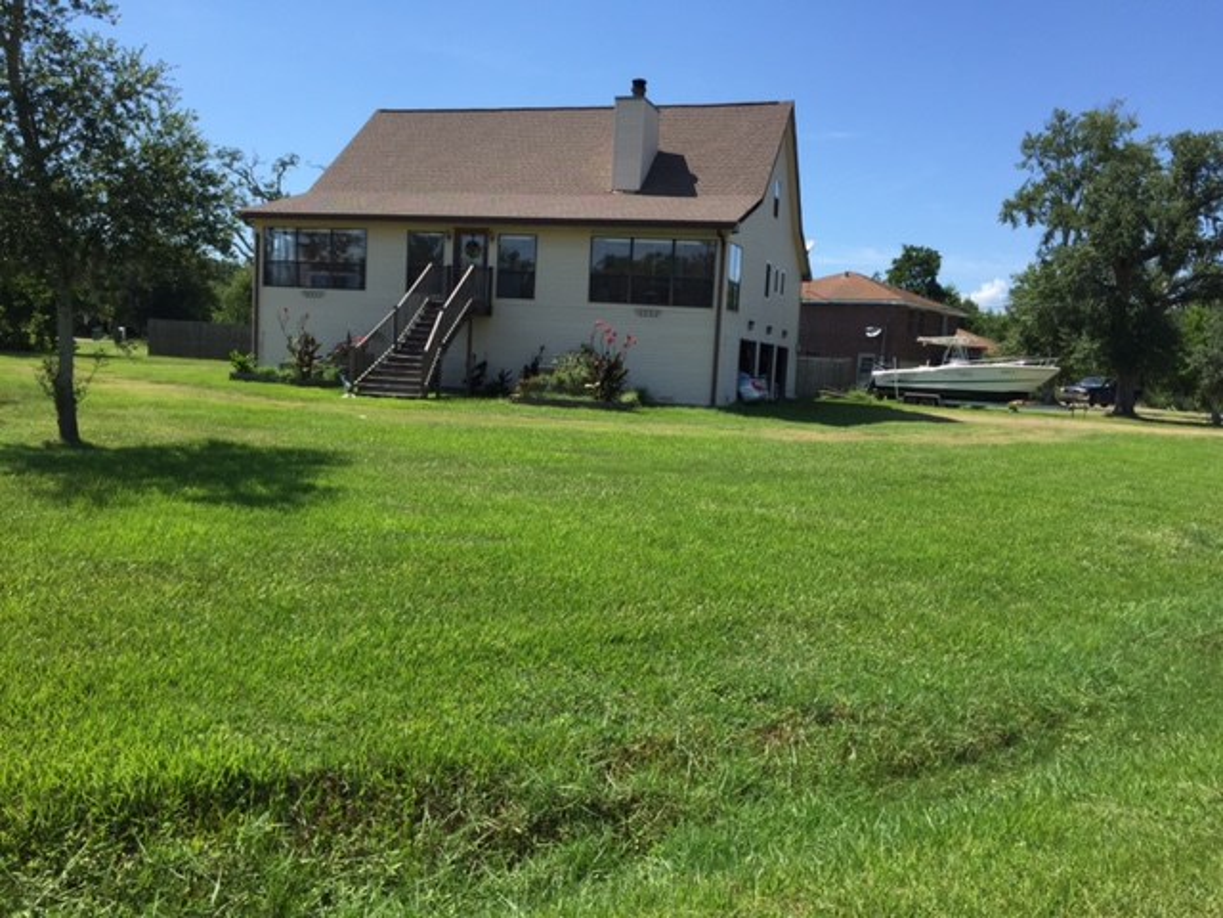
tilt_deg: -6.9
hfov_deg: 61.7
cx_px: 612
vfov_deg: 48.2
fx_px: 1025
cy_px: 459
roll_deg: -5.7
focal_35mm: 29
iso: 32
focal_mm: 4.15
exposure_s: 1/1883
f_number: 2.2
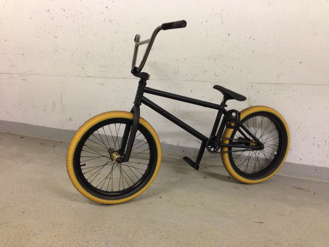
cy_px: 124
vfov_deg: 42.9
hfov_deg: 55.4
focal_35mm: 33
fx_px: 314
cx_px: 164
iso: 320
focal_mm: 4.13
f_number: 2.4
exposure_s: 1/20
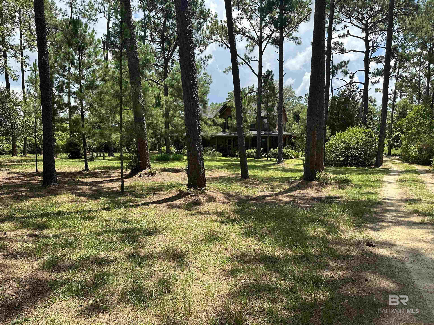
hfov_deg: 71.6
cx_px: 217
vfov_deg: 56.8
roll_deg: -0.5
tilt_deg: -2.5
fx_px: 301
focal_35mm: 24
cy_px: 162
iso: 80
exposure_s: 1/1949
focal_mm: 6.86
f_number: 1.78
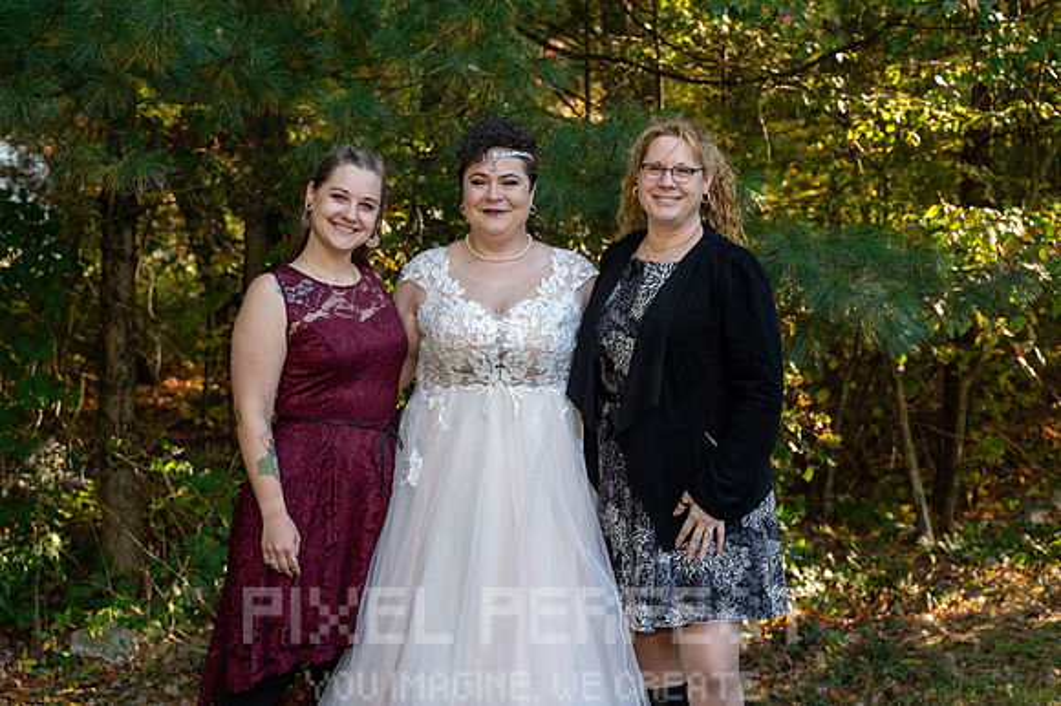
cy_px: 353
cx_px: 530
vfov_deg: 21.5
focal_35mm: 63
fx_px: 1856
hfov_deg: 31.9
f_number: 4.5
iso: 900
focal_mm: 63
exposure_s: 1/200
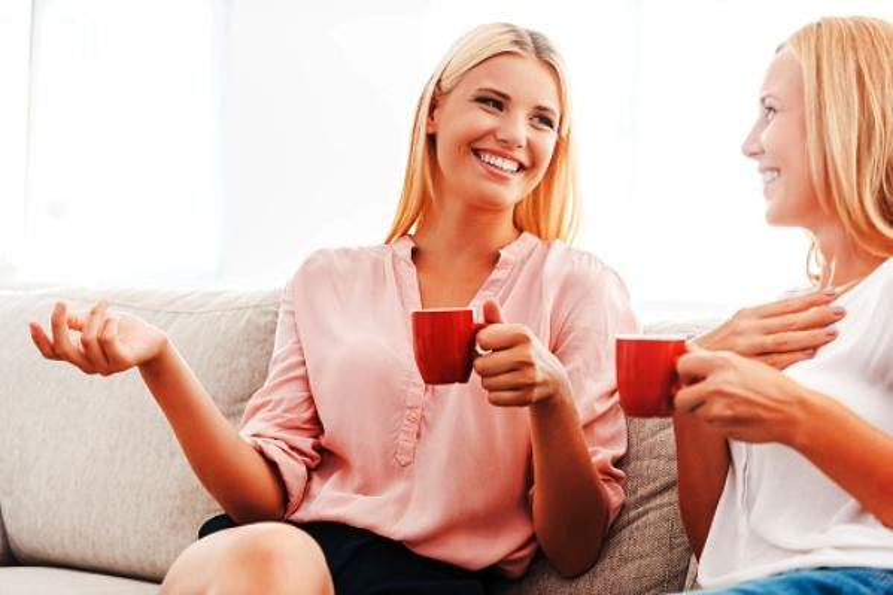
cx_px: 446
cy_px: 298
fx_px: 1736
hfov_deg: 28.9
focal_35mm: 70
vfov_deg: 19.4
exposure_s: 1/100
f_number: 3.5
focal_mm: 70
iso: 250
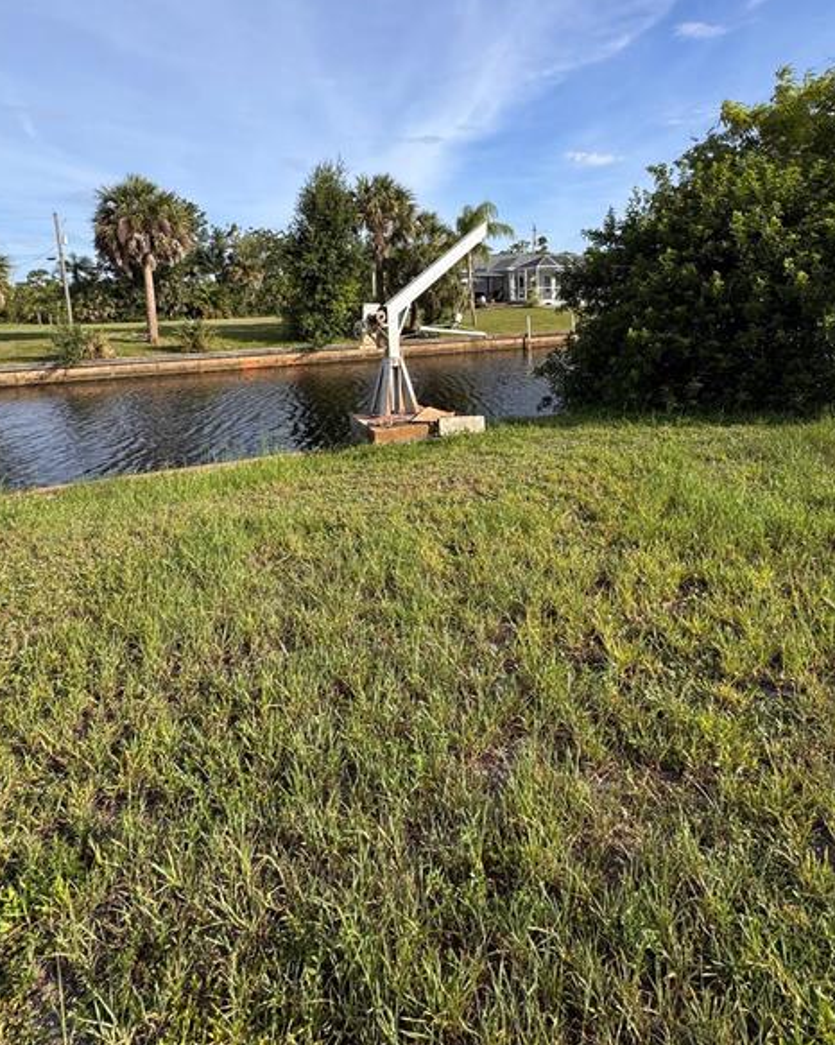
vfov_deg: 83.8
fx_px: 556
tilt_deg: -7.3
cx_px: 468
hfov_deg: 73.5
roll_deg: +2.6
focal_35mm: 18
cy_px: 358
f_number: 2.2
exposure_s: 1/1567
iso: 50
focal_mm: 2.22
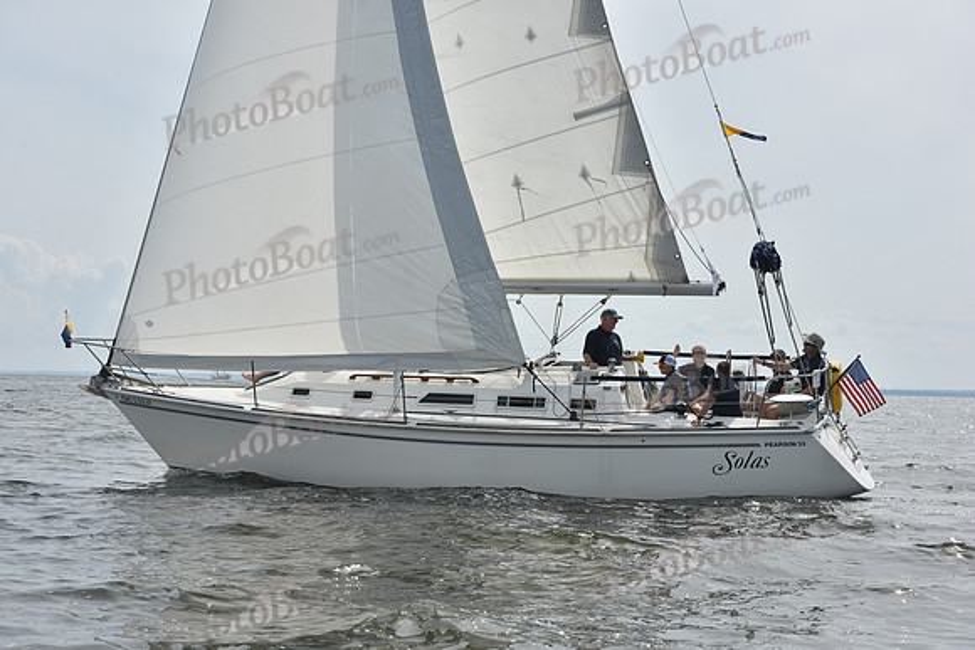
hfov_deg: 28.8
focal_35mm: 70
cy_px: 325
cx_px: 488
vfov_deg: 19.5
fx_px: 1896
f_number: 9
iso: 320
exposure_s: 1/1250
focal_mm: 70
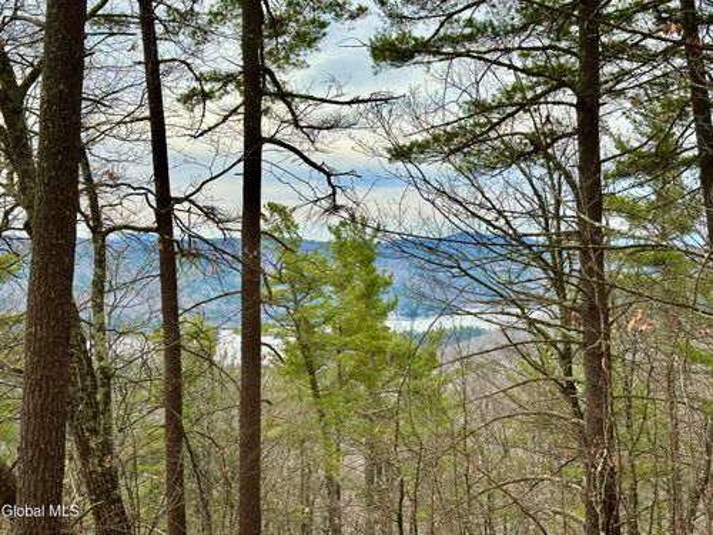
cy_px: 268
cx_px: 356
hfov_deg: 39.7
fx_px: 989
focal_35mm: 48
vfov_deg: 30.3
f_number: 1.78
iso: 64
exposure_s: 1/3367
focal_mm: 6.86
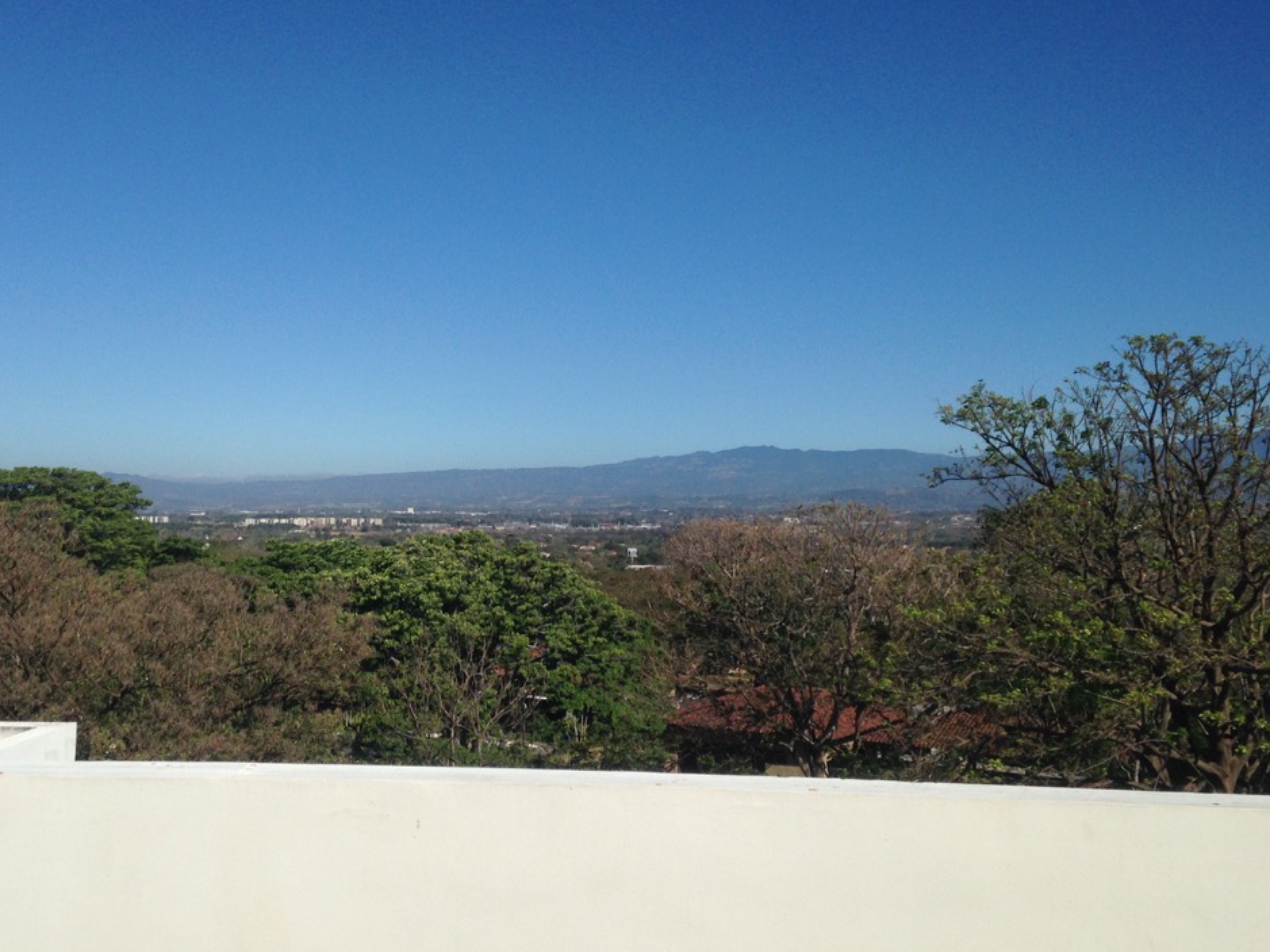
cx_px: 595
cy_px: 485
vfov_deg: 32.2
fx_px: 1651
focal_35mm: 45
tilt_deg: +2.9
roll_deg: +0.6
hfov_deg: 42.1
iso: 50
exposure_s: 1/3390
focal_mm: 4.12
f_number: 2.4
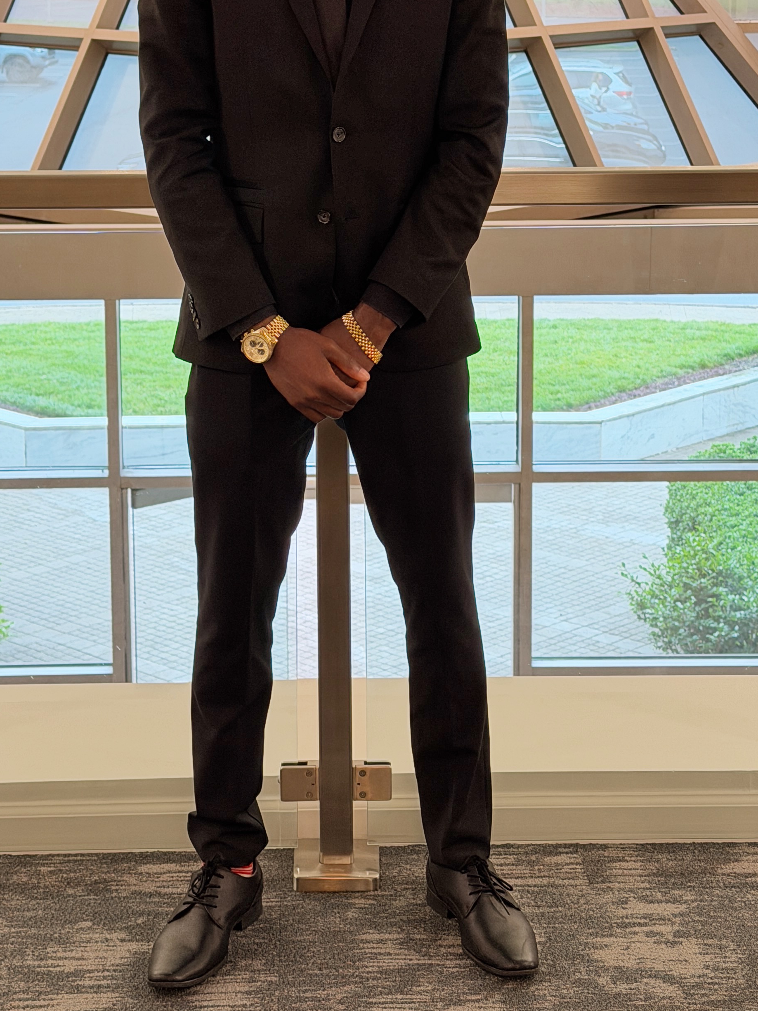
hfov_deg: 18.7
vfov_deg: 24.5
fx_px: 2307
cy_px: 276
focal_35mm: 79
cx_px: 355
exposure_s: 1/60
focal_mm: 6.76
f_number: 1.78
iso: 100
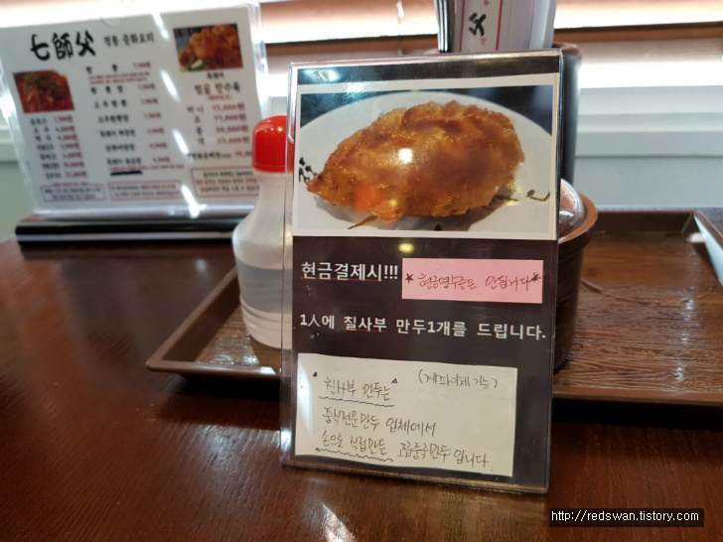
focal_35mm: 26
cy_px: 271
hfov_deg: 67.3
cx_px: 362
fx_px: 543
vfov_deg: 53.1
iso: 100
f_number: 1.7
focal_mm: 4.2
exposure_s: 1/60
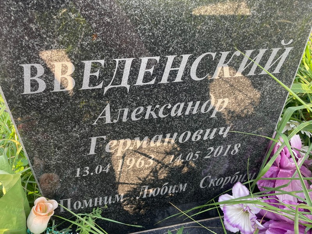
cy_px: 117
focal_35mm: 26
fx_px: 234
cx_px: 156
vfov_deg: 53.1
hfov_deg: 67.3
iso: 50
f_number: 1.6
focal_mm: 4.2
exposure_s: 1/121
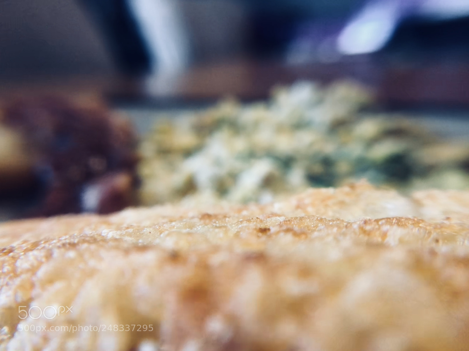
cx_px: 234
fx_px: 379
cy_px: 176
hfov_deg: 63.5
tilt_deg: -14.6
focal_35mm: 28
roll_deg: +0.3
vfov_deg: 49.7
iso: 50
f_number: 1.8
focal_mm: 3.99
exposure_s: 1/15
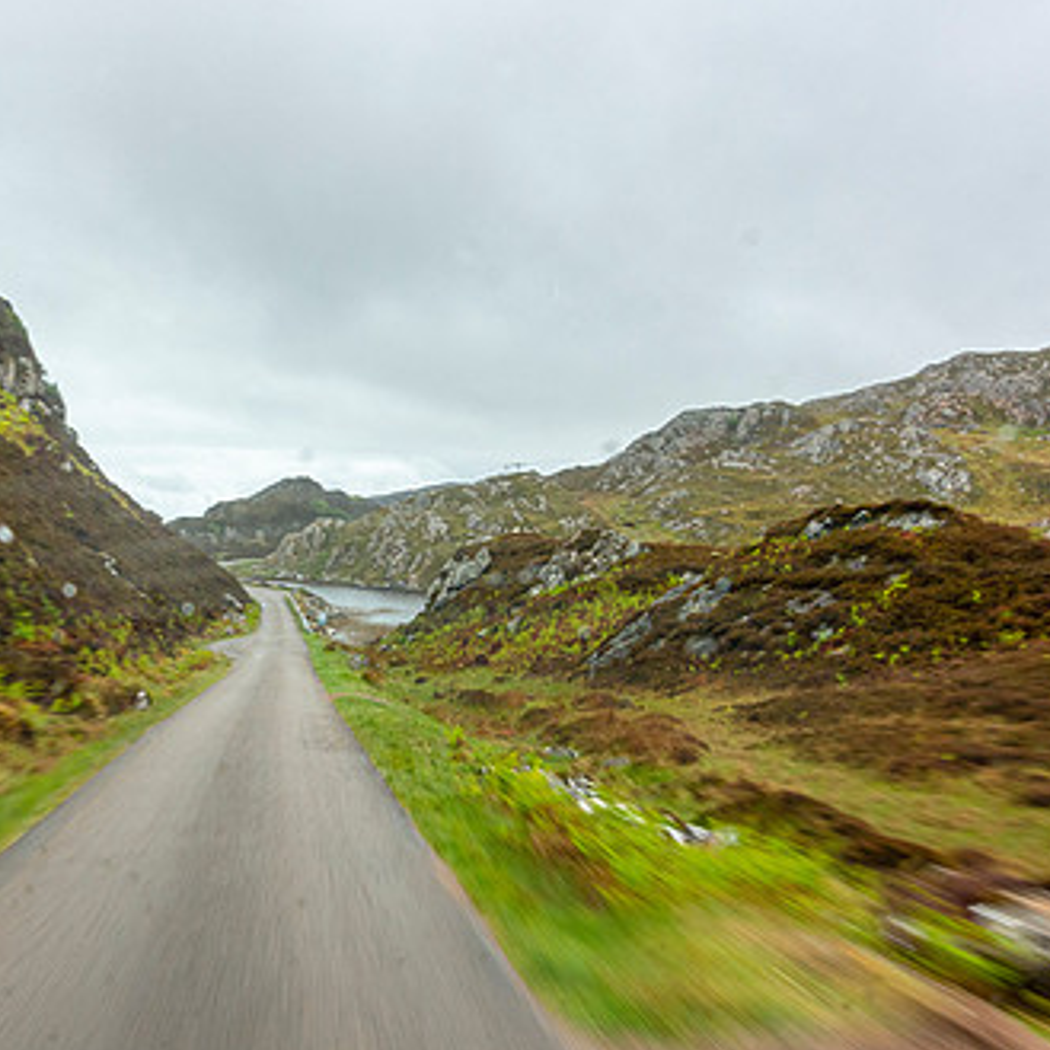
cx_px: 259
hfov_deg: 44.5
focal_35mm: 36
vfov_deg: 45.9
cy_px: 608
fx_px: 1235
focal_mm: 8.8
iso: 200
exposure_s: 1/30
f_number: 8
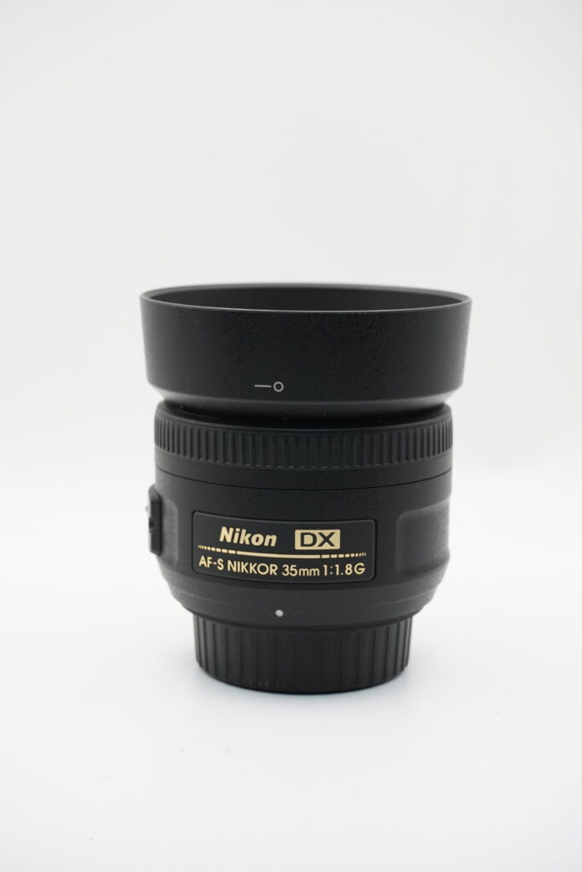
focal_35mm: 68
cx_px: 291
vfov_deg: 29.7
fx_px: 1648
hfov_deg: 20.0
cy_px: 436
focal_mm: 68
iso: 3200
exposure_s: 1/125
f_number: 11
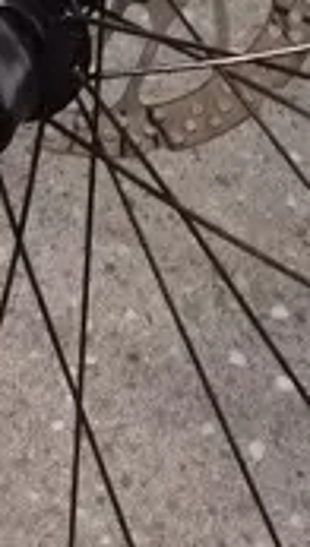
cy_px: -1081
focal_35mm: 154
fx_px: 2238
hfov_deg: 7.9
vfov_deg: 10.3
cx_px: 6
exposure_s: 1/100
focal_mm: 5.4
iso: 40
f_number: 1.8
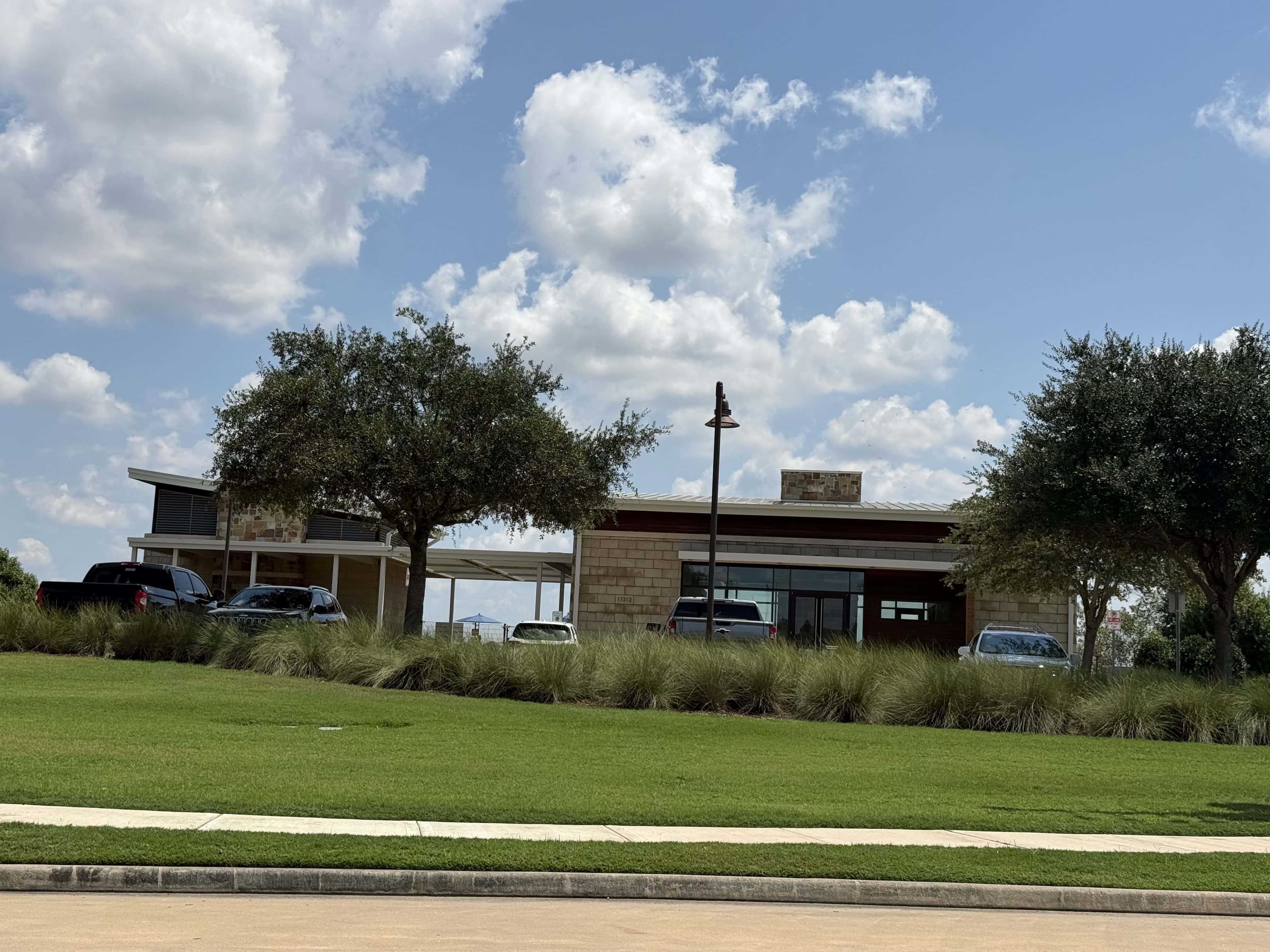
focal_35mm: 48
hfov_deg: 39.7
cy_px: 476
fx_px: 1761
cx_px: 635
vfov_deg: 30.3
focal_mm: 6.8
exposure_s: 1/9901
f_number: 1.8
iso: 64
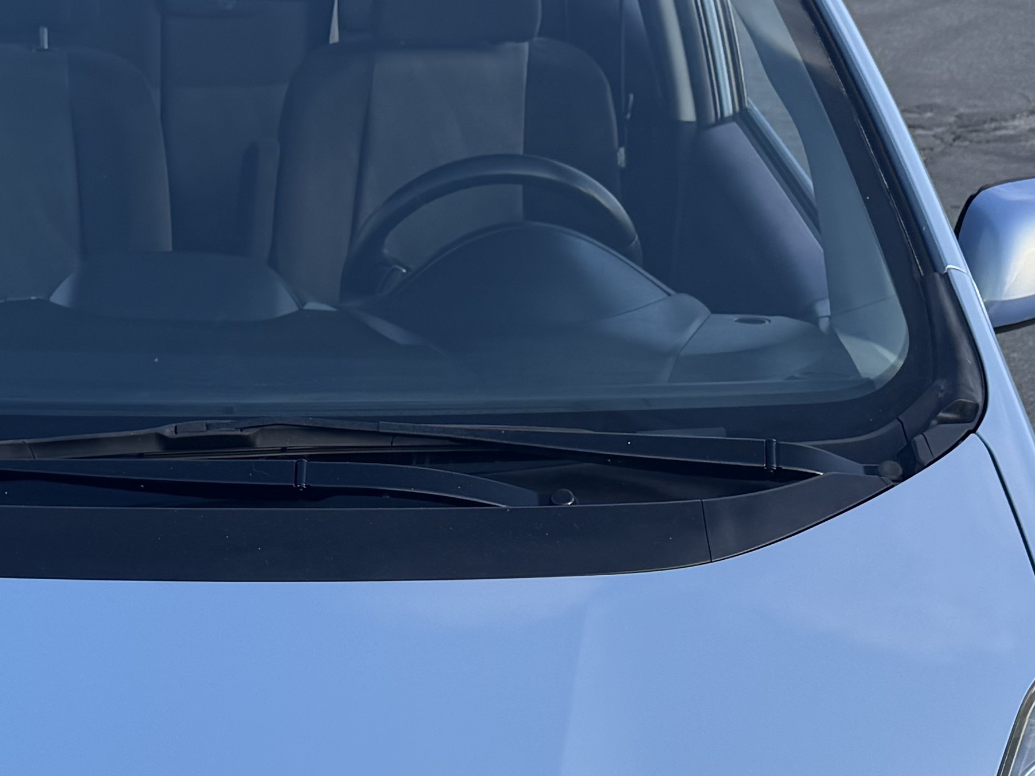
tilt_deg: -27.5
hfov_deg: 25.2
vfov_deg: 18.6
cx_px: 194
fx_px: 2272
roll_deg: +1.0
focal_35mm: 76
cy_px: 868
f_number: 1.78
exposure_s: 1/1385
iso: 80
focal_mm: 6.76
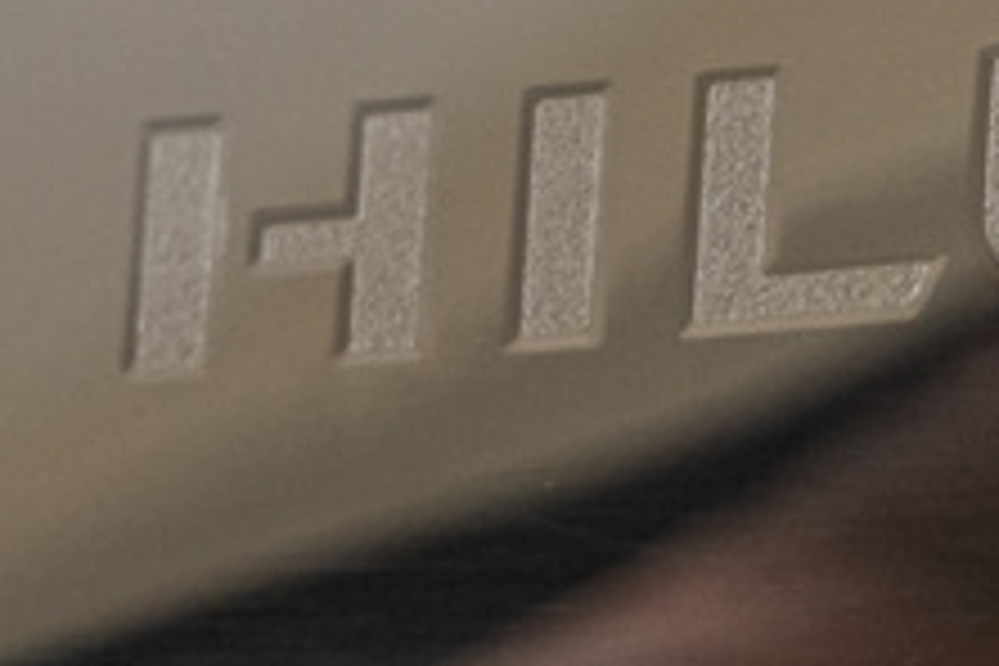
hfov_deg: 6.0
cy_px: 216
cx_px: 952
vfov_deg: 4.0
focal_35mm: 345
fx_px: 9573
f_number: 2.8
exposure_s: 1/125
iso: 800
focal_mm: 75
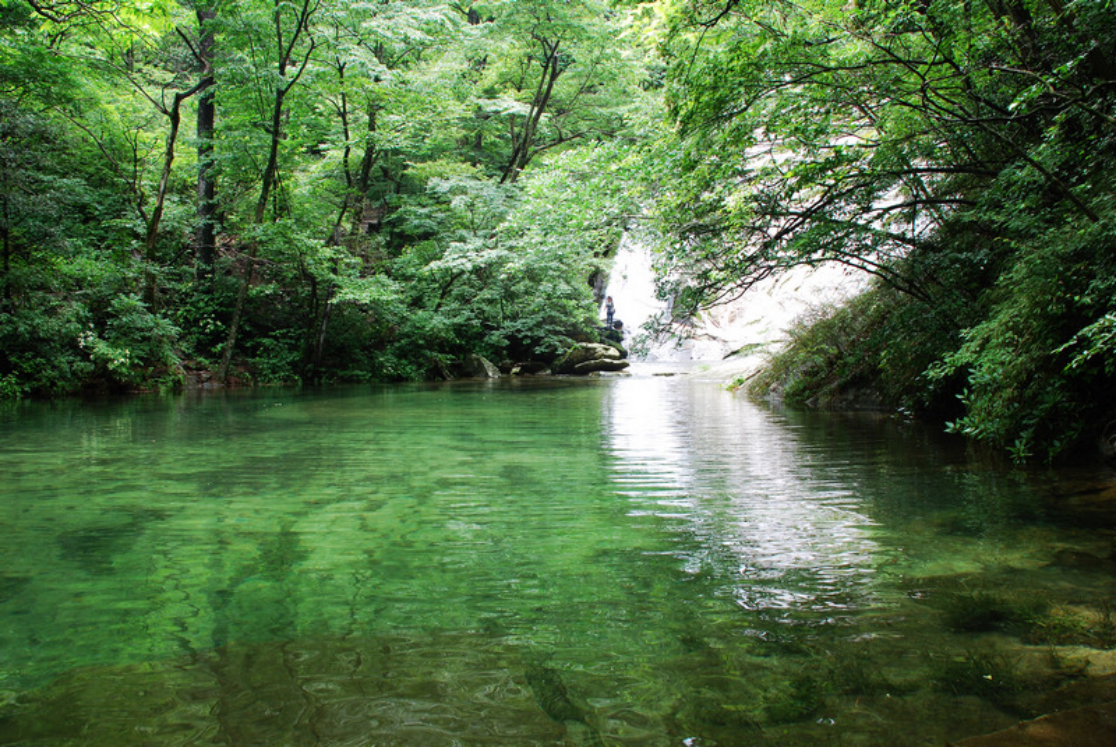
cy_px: 374
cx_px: 558
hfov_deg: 67.3
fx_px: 838
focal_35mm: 27
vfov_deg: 48.0
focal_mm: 18
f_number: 5.6
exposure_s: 1/60
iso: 200
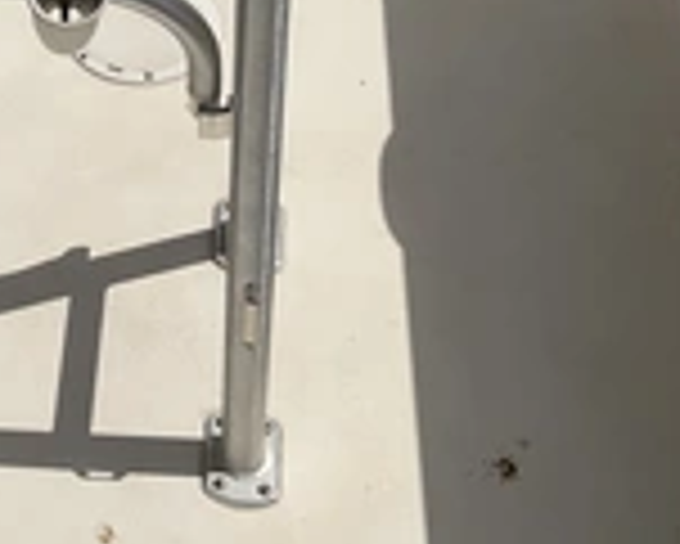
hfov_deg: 22.7
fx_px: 1510
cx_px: -198
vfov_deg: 19.9
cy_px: 13
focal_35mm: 75
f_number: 1.8
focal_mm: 3
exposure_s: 1/8621
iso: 25
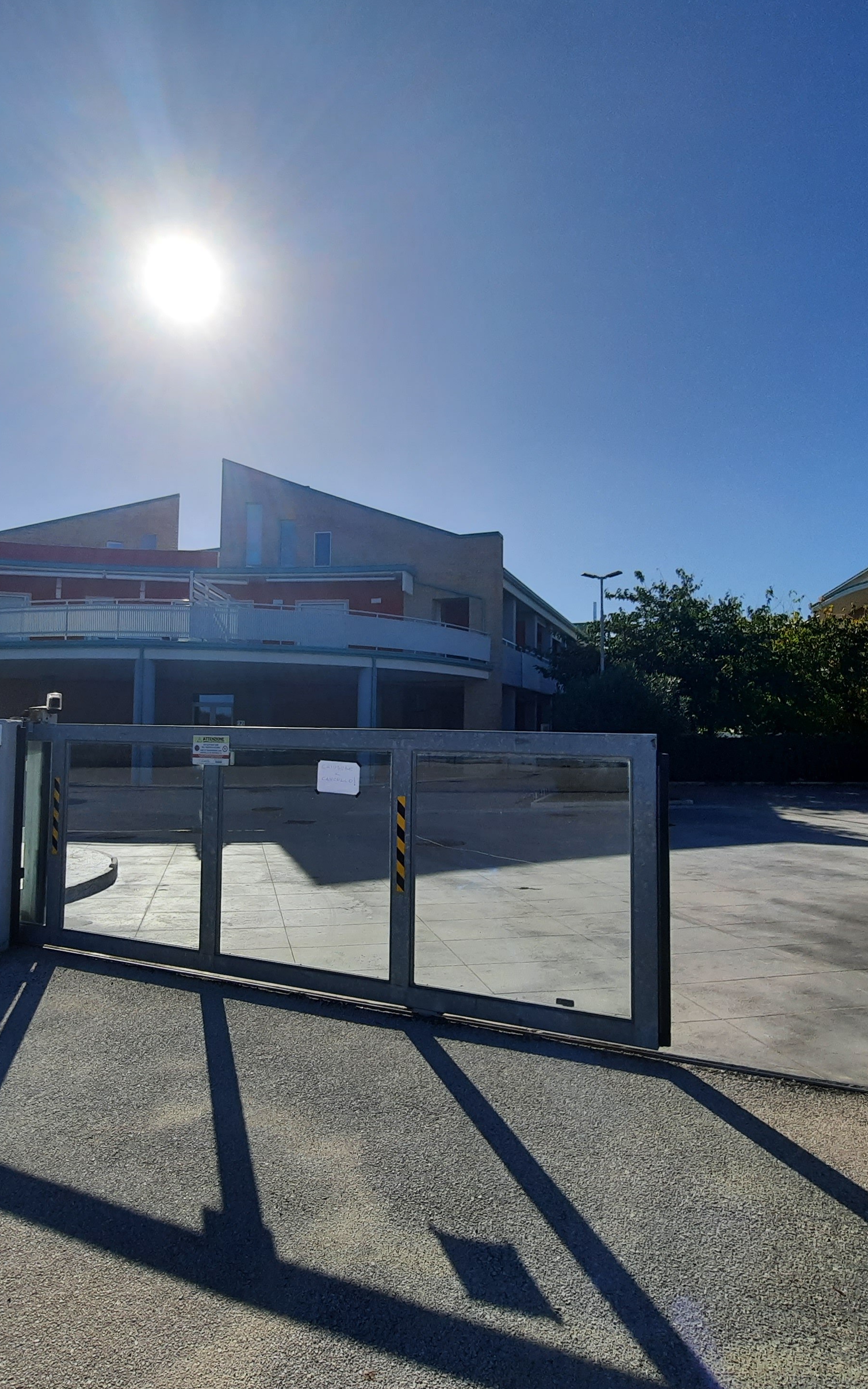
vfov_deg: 88.0
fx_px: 719
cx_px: 369
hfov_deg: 61.9
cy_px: 686
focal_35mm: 19
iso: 40
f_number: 2.2
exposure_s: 1/2959
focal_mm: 1.74
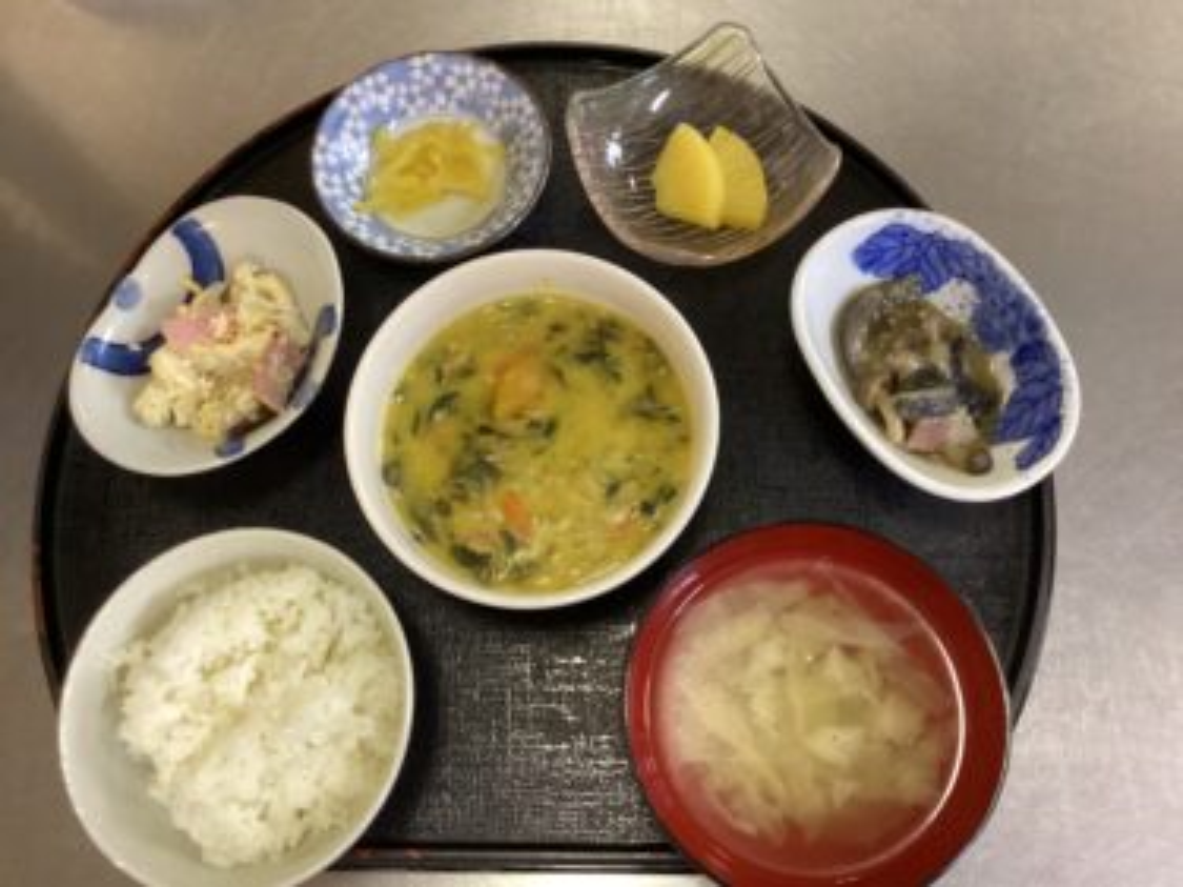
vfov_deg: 45.4
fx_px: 1059
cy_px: 444
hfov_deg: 58.4
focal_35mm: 31
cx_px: 592
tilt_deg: -73.5
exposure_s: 1/40
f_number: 2.4
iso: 400
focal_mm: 3.3
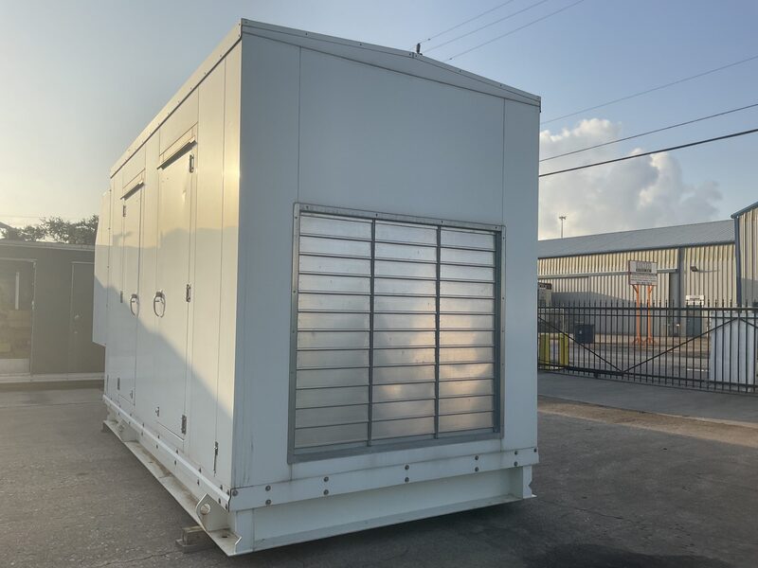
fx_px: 635
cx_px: 379
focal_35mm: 29
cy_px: 284
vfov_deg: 48.2
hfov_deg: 61.7
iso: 16
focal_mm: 3
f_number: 1.8
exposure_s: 1/1730
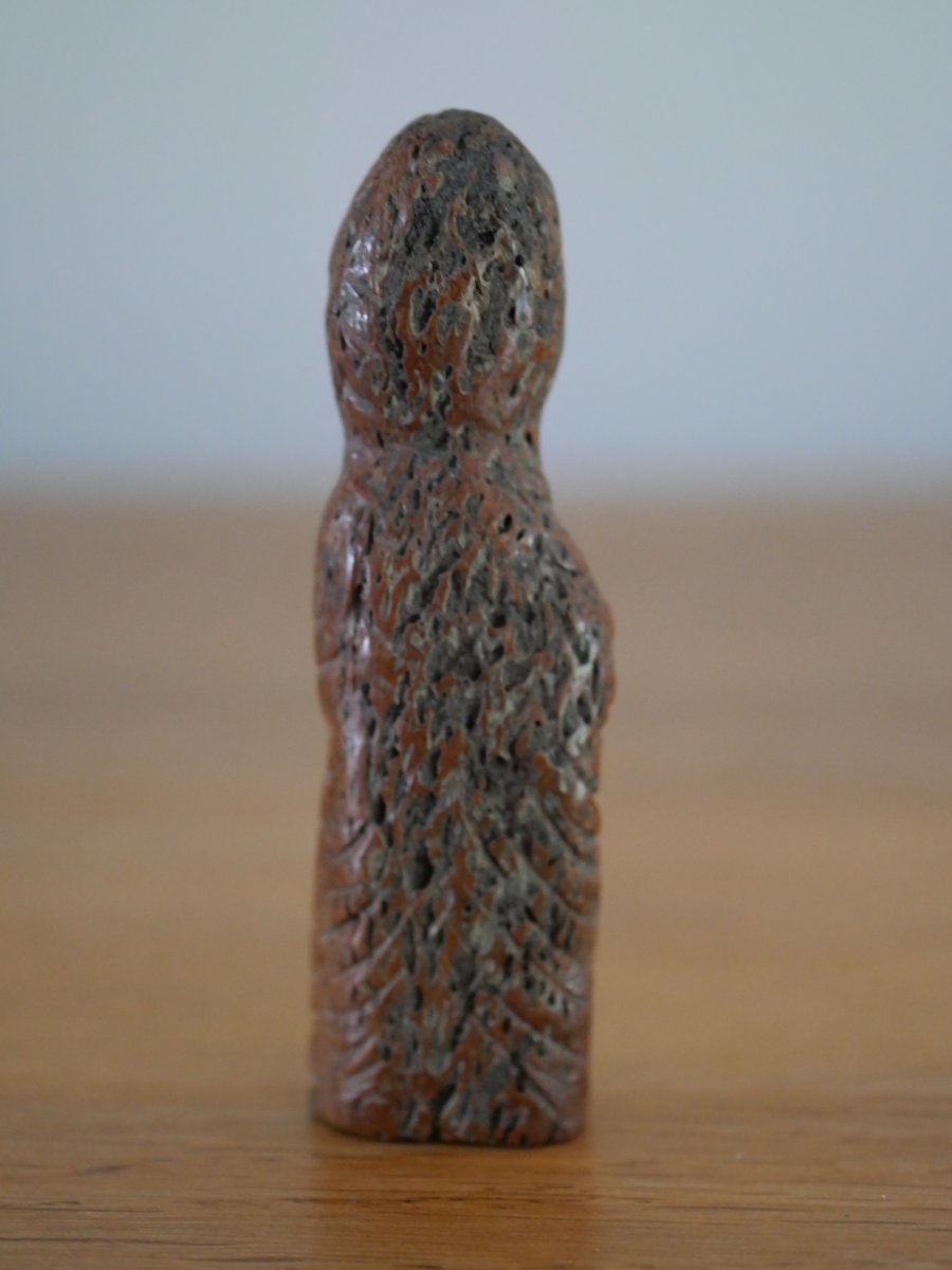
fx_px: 2200
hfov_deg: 24.4
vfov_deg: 32.2
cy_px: 635
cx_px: 476
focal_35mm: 60
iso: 3200
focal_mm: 30
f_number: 2.8
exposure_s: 1/30
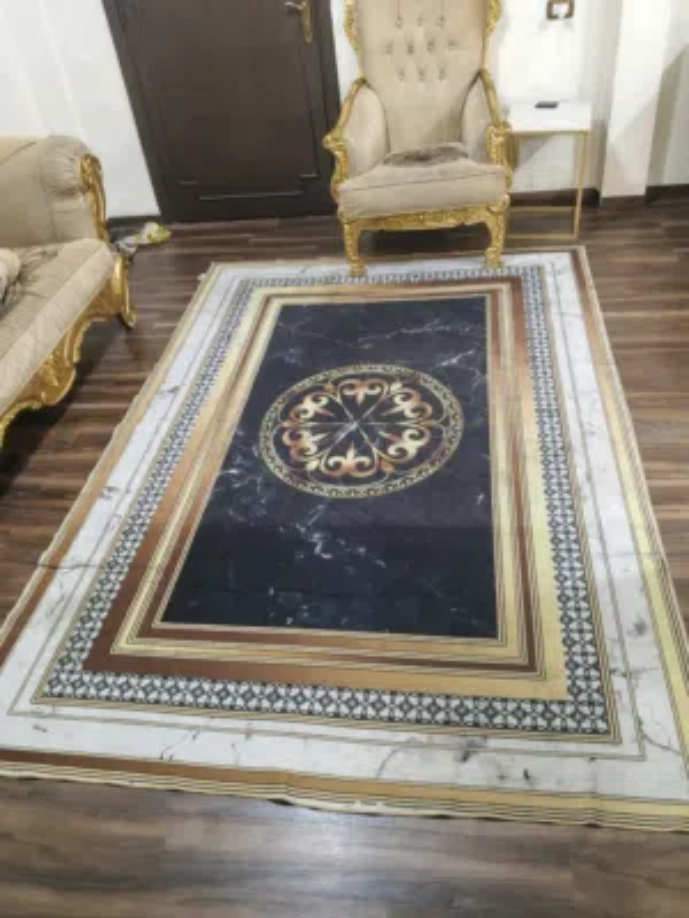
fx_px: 610
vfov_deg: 73.9
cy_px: 459
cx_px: 344
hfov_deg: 58.9
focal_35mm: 23
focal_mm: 4.09
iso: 1125
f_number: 1.6
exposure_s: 1/33.3
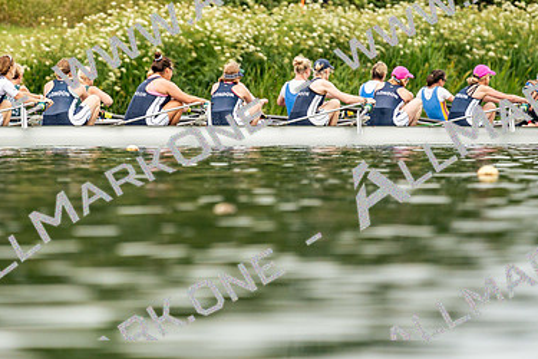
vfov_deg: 1.5
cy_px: 94
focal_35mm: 929
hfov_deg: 2.2
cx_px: 230
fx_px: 13882
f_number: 6.3
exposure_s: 1/2000
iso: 400
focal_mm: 600
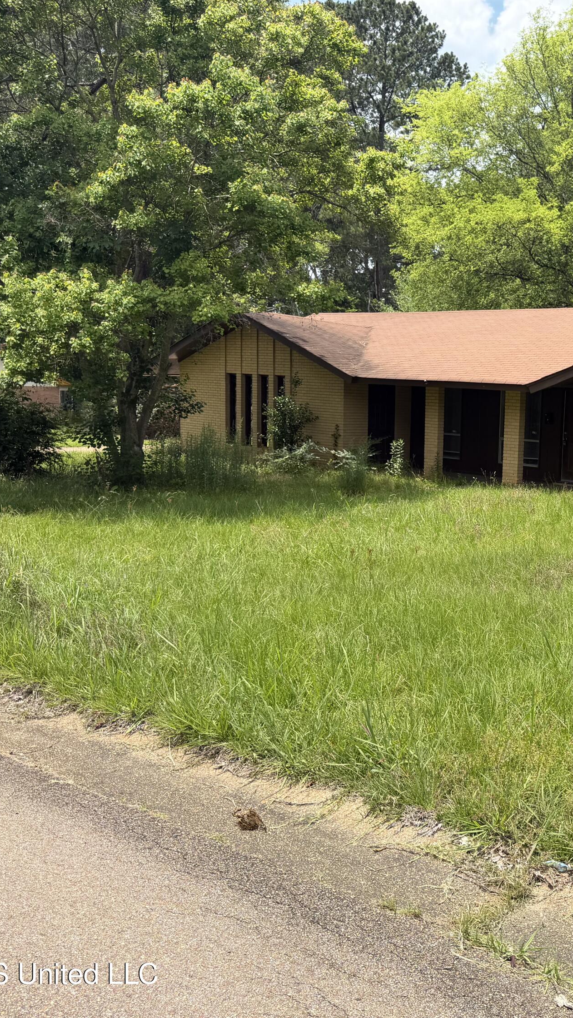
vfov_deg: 56.6
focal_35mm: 35
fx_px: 945
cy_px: 510
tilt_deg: -6.8
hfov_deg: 31.8
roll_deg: -3.1
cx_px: 537
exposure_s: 1/2525
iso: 80
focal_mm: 6.76
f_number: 1.78
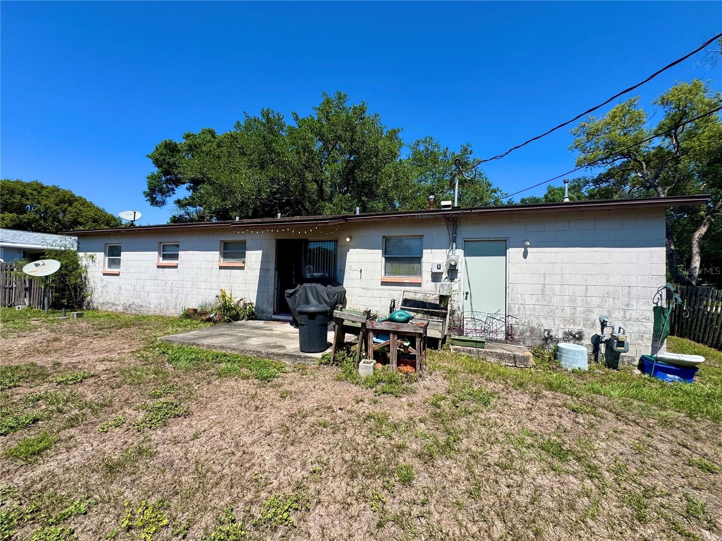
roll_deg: -2.6
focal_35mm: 14
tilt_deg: +2.6
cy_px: 270
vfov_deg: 85.7
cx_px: 361
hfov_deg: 102.1
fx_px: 292
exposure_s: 1/1927
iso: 50
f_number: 2.2
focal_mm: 2.22
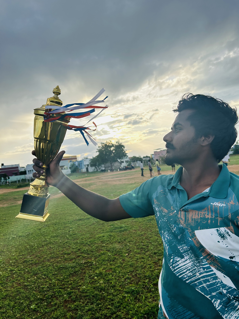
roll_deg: +6.7
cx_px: 120
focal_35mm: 26
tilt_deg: +1.1
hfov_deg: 53.1
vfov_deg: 67.3
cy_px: 160
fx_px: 239
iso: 50
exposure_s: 1/1698
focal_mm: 5.7
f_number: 1.5
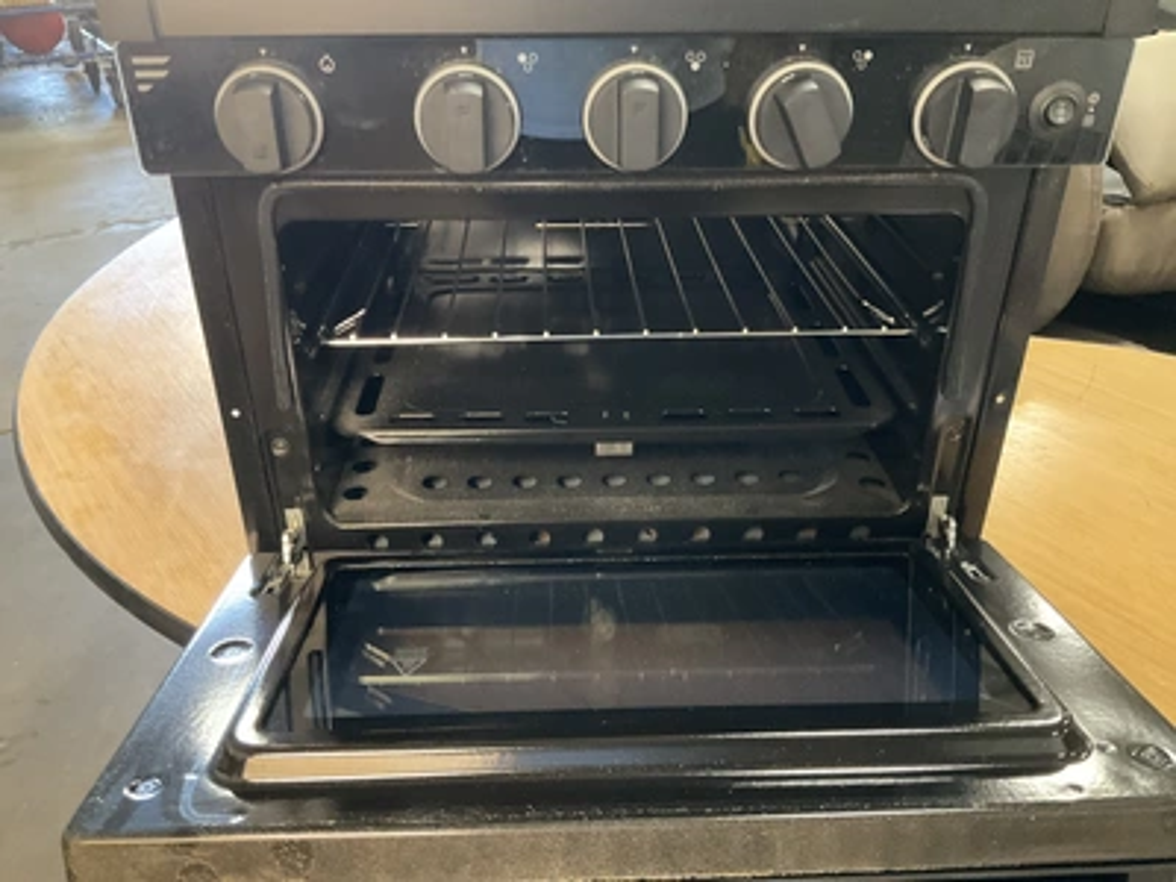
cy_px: 441
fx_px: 985
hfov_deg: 61.7
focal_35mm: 29
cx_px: 588
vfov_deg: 48.2
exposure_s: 1/30
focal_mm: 3
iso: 500
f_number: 1.8
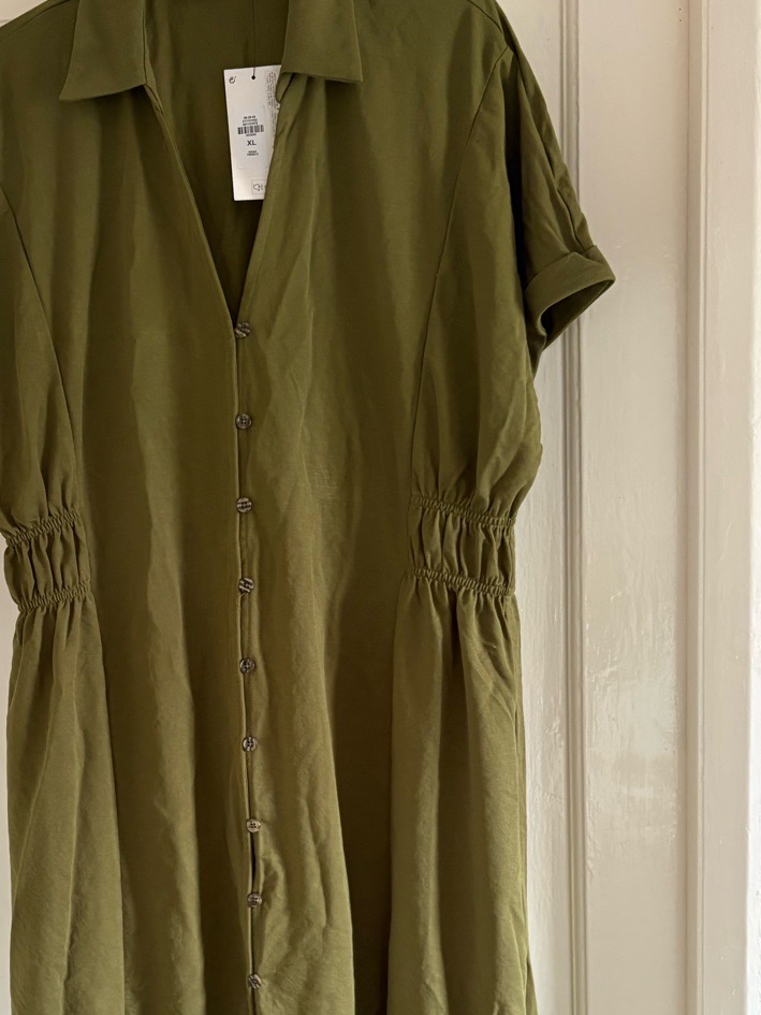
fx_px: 1289
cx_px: 249
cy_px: 728
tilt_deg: -7.6
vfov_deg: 42.0
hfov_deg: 32.6
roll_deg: +2.2
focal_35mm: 44
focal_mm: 5.96
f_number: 1.6
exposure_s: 1/60
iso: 250
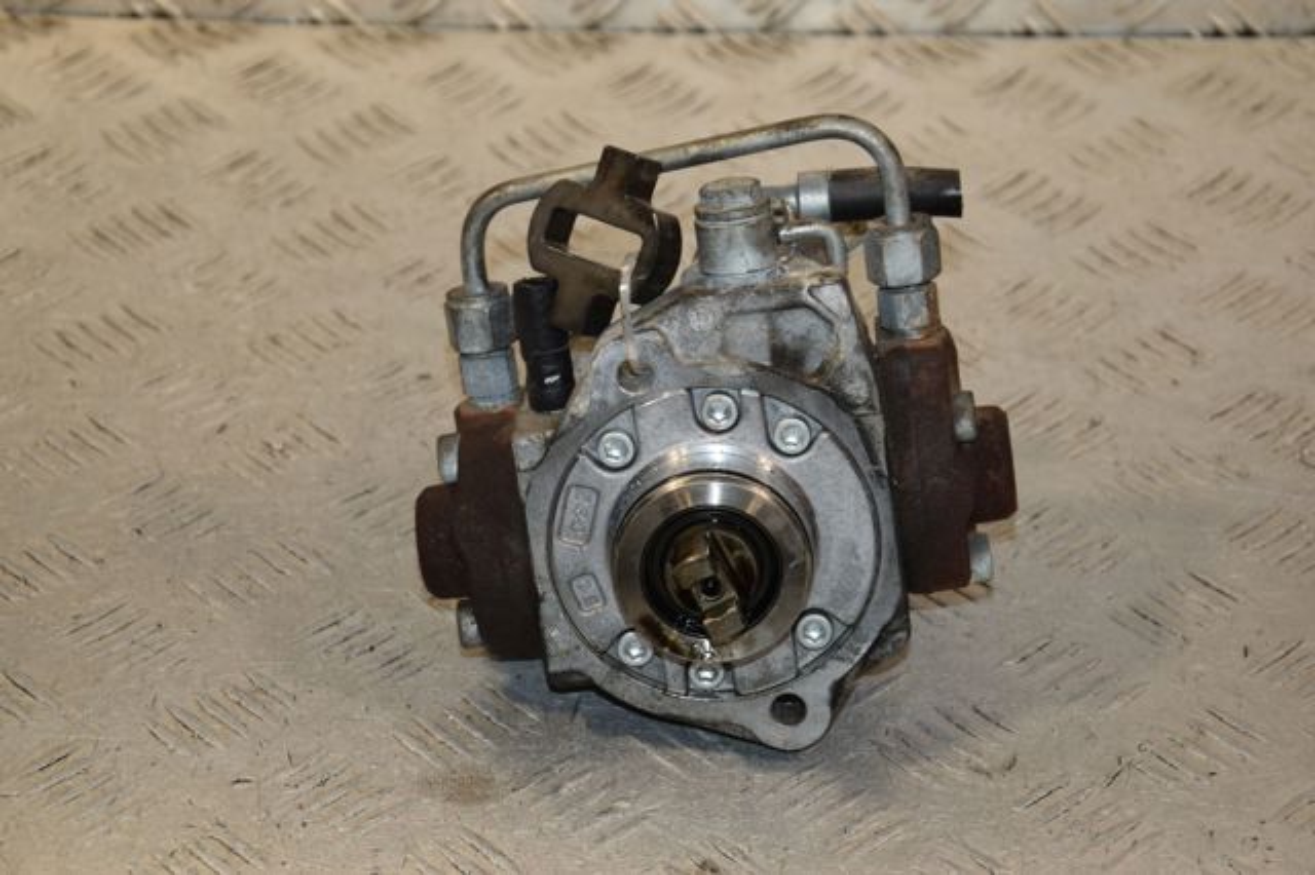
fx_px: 3833
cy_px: 438
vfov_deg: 13.0
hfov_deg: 19.5
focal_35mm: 105
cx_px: 658
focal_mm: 70
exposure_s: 1/200
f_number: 7.1
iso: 800
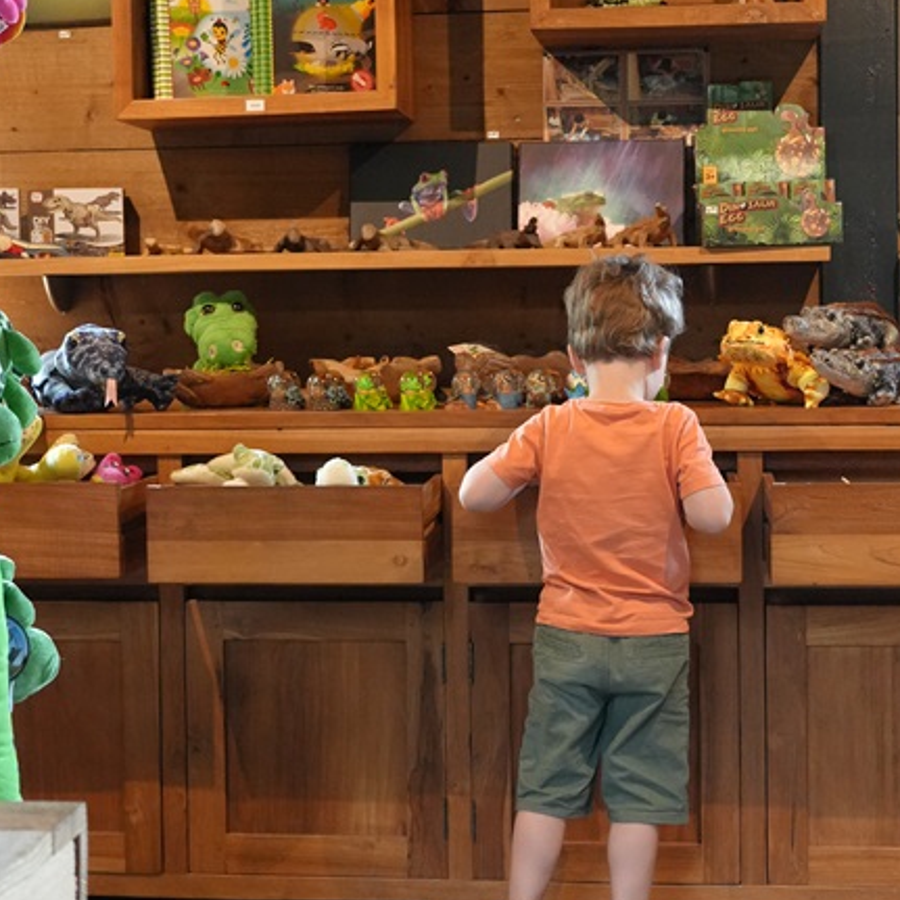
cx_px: 436
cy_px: 386
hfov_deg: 25.0
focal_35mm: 69
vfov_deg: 25.0
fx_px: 2030
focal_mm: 35
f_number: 4
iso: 6400
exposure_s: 1/160
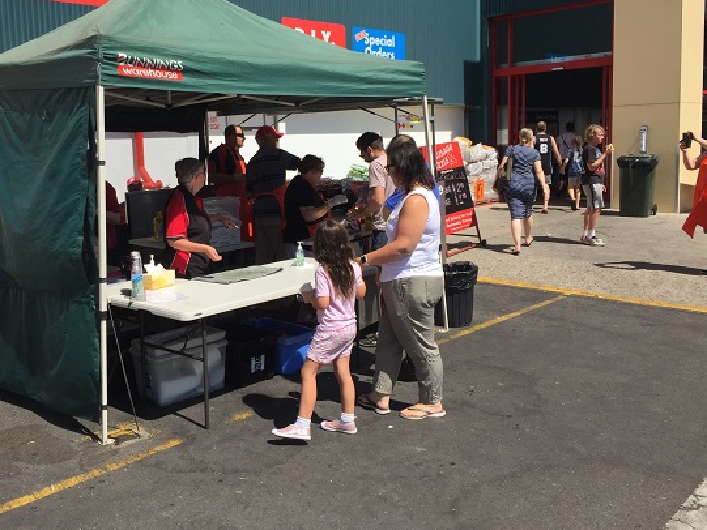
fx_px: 715
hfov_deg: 52.3
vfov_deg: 40.6
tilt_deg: -5.3
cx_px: 291
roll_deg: +1.9
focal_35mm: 35
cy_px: 218
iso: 32
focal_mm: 4.15
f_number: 2.2
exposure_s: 1/2475
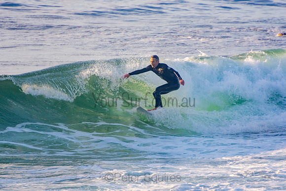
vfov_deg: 2.2
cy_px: 96
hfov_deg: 3.3
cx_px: 143
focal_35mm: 621
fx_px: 4937
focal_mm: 400
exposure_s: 1/1250
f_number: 5.6
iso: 450
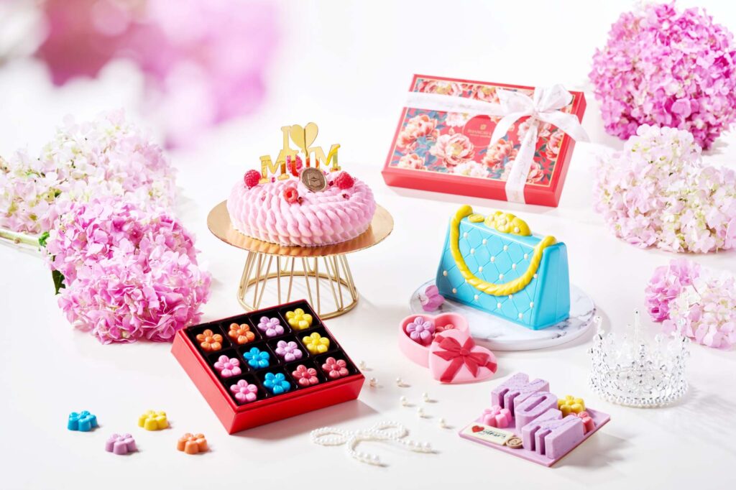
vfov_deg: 11.9
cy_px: 245
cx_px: 368
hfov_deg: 17.8
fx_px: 2350
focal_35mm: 115
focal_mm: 115
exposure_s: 1/125
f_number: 9
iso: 100
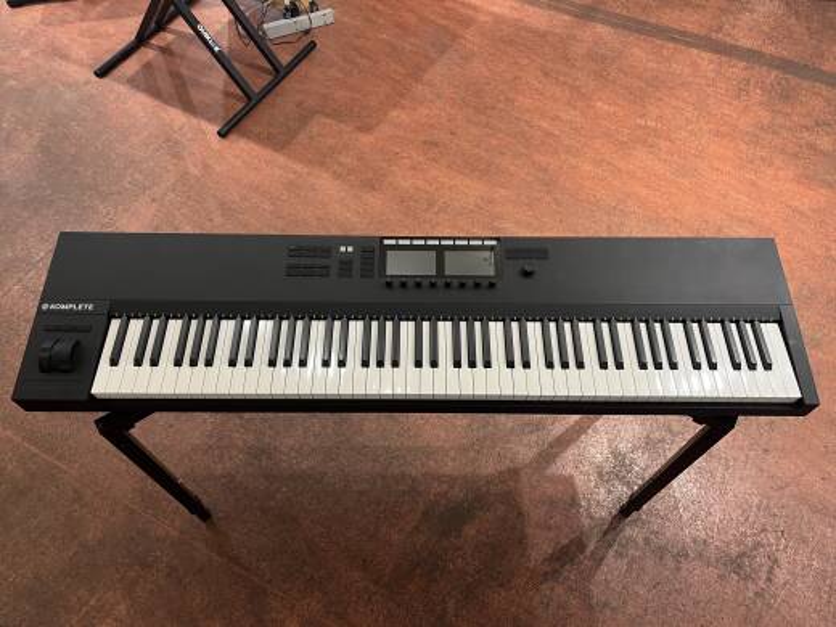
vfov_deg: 53.1
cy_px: 314
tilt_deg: -60.3
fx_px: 628
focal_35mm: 26
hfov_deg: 67.3
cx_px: 418
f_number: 1.6
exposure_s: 1/60
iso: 125
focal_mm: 5.1
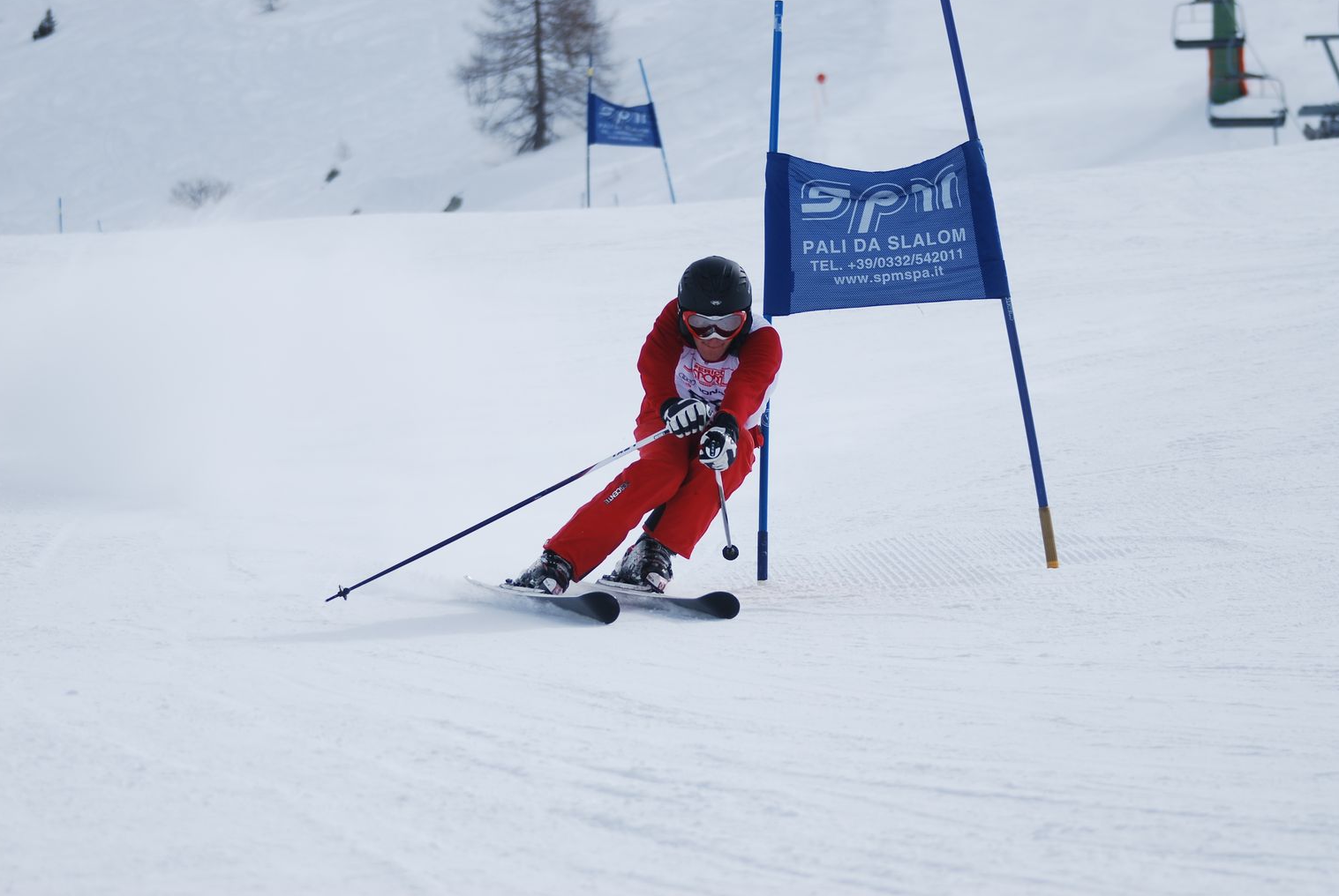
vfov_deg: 7.1
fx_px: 7188
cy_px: 438
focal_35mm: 193
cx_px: 668
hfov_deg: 10.6
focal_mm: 122
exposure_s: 1/1250
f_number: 4.8
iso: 100
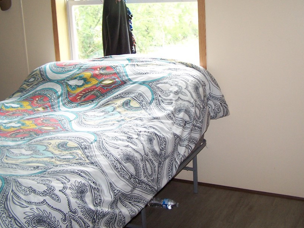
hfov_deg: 39.6
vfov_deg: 30.2
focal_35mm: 48
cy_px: 95
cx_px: 171
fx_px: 421
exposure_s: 1/60
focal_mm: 6.3
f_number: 2.8
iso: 140
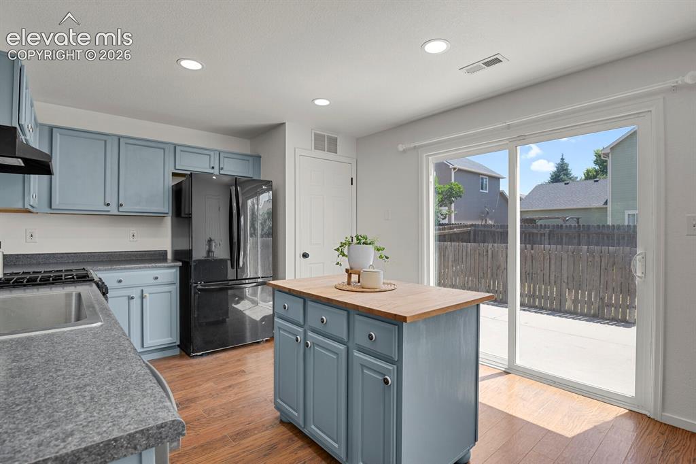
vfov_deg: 70.4
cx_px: 348
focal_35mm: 17
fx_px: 329
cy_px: 232
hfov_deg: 93.3
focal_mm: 17
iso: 250
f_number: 8
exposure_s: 1/3
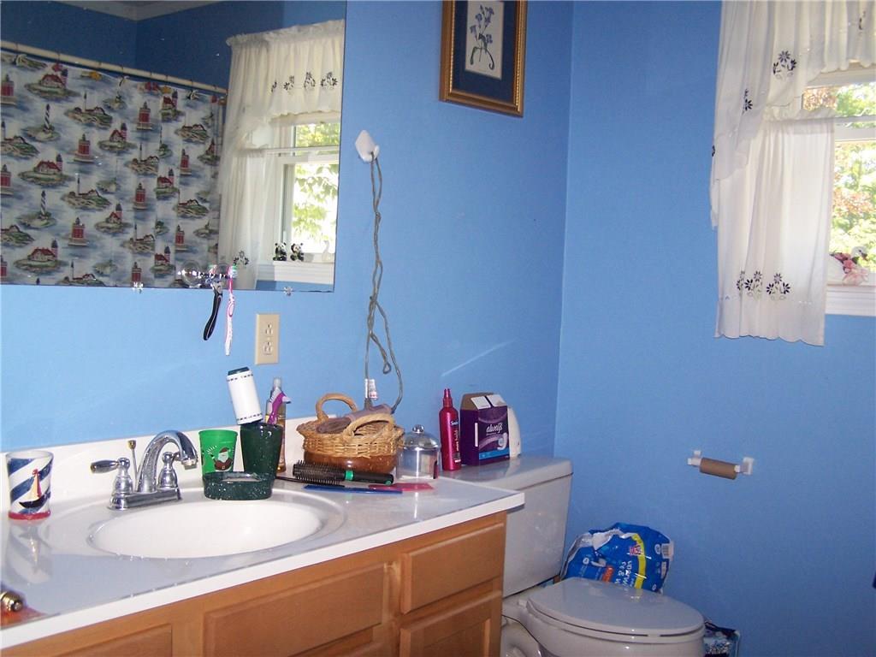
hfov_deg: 49.0
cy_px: 328
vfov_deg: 37.7
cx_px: 438
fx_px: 962
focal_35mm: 38
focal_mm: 6.3
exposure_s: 1/60
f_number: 2.8
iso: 140
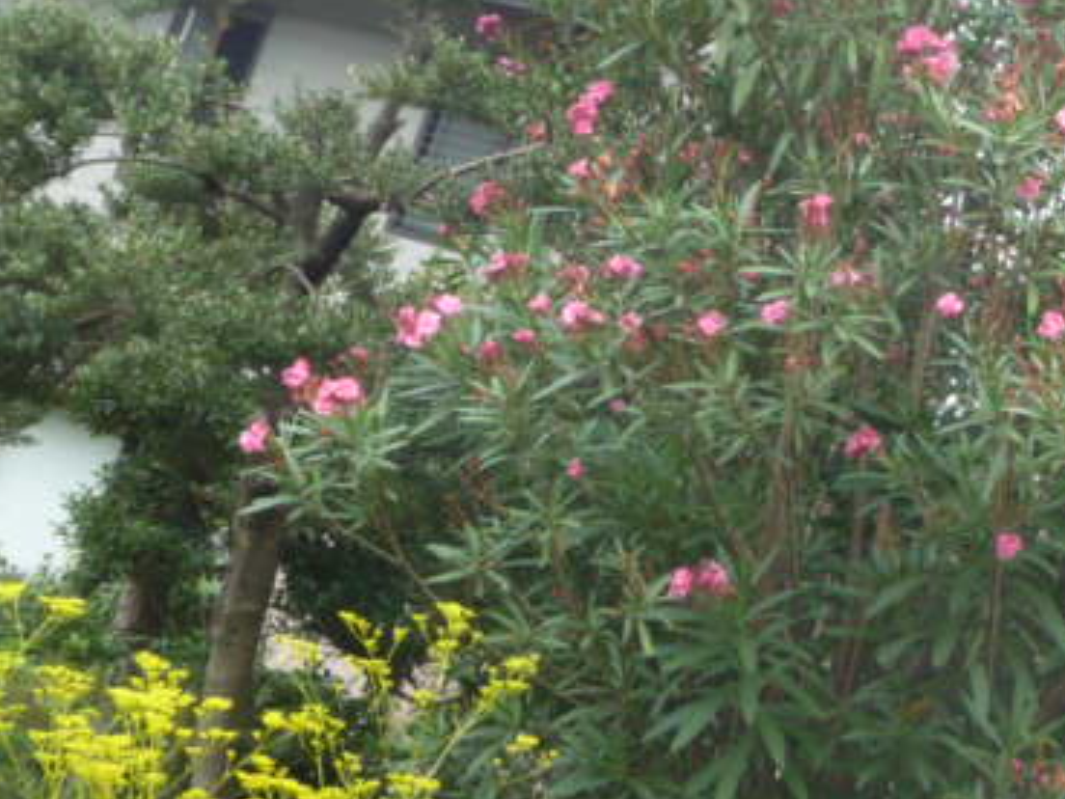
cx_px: 645
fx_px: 2677
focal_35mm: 87
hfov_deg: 22.5
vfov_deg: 17.0
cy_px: 411
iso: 100
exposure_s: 1/200
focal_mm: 5
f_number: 3.4
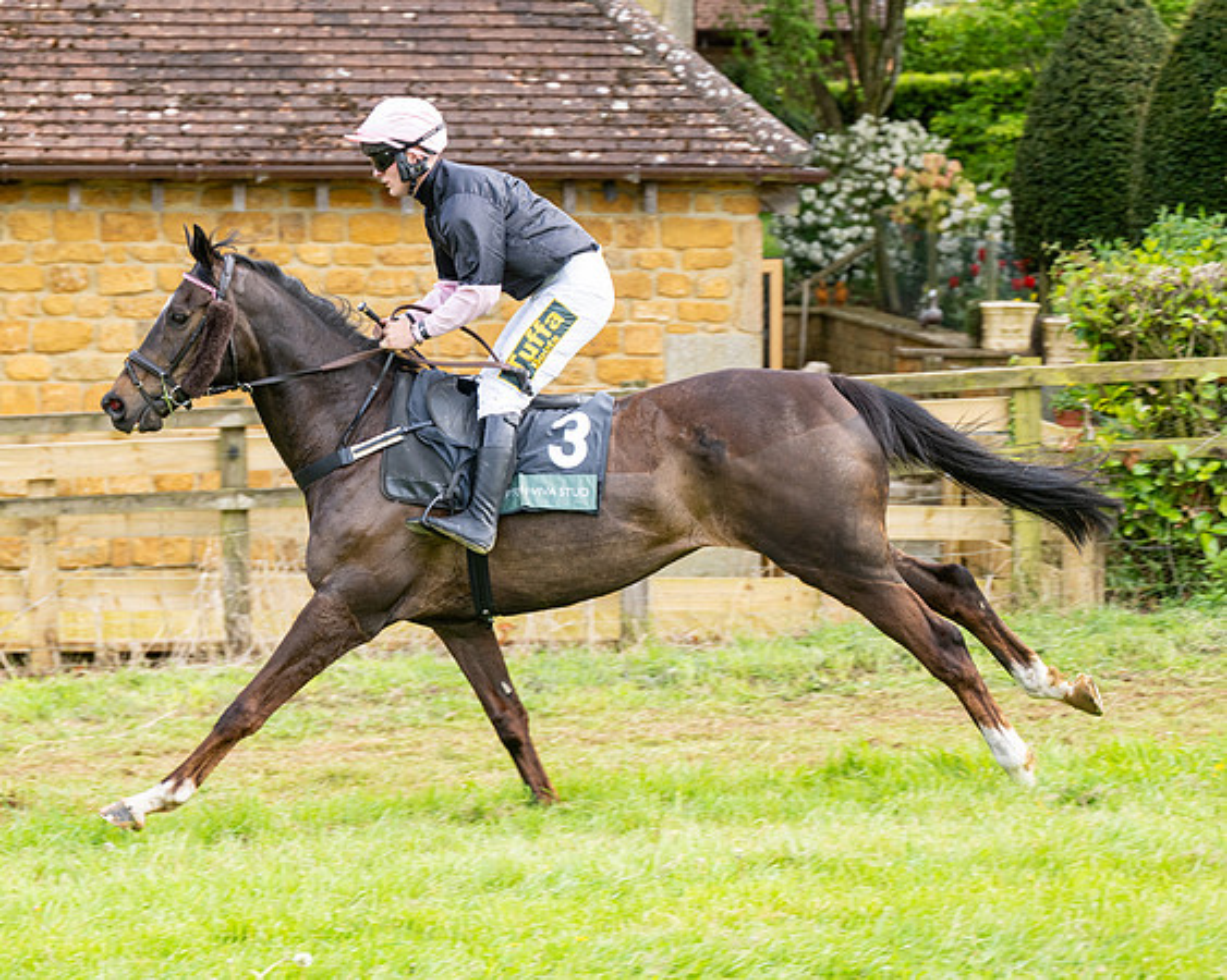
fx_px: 4477
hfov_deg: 15.6
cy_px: 500
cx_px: 587
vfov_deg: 12.5
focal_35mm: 123
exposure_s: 1/800
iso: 400
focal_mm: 98
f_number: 4
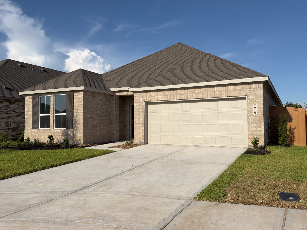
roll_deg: +0.2
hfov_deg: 60.0
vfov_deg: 46.8
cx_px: 154
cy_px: 115
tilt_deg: +5.4
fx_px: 266
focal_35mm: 30
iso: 64
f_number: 1.78
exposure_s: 1/7752
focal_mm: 6.76
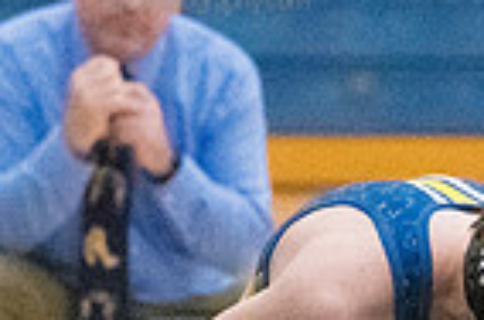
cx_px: 689
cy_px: 361
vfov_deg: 1.5
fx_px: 11912
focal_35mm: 888
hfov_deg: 2.3
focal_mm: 145
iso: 8000
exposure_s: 1/1000
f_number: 4.5
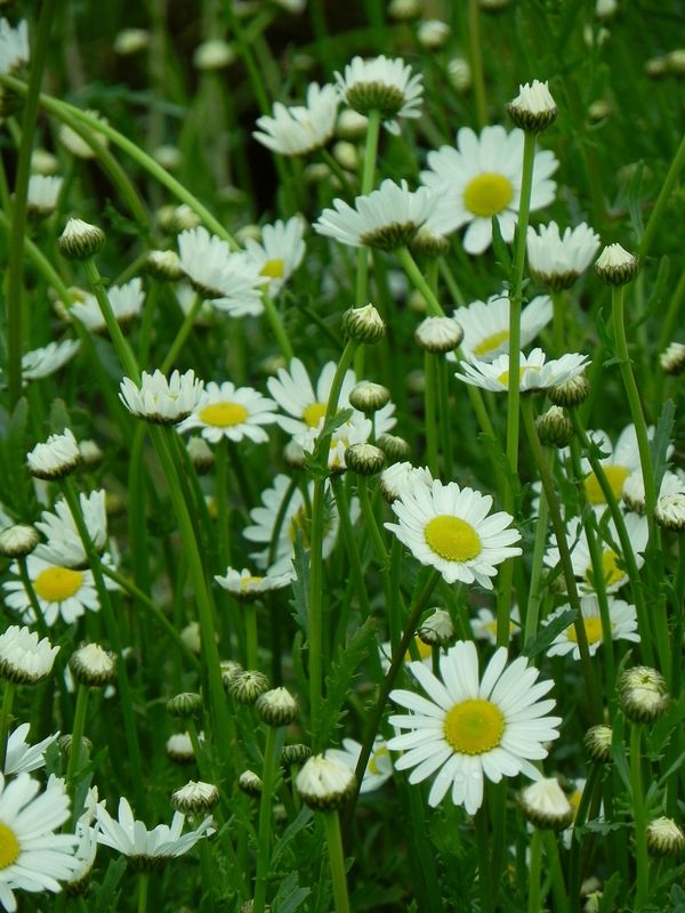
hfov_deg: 3.9
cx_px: 342
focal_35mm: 377
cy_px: 456
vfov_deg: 5.3
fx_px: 9947
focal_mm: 67.2
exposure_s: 1/320
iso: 160
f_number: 5
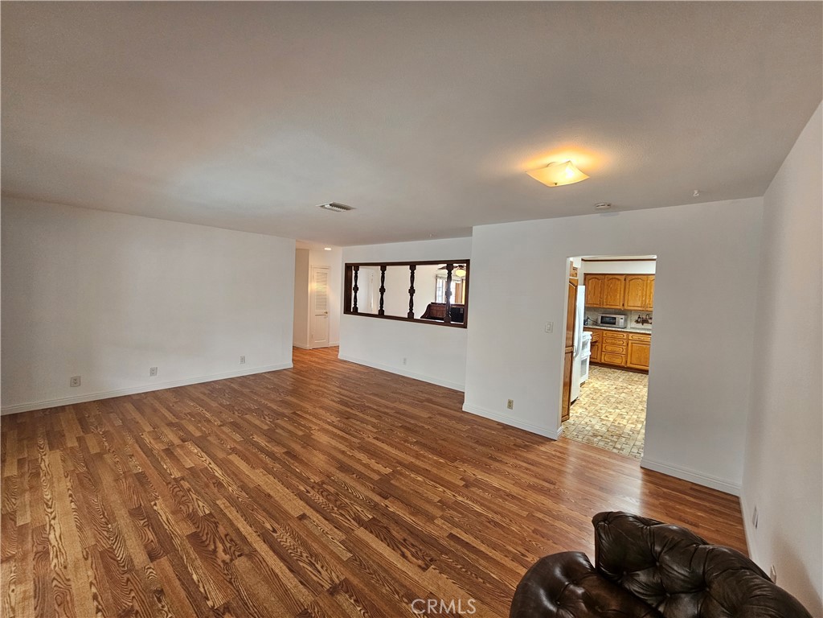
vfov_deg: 89.9
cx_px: 412
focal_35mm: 13
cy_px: 309
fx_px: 309
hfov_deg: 106.2
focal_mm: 2.2
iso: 100
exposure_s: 1/60
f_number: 2.2
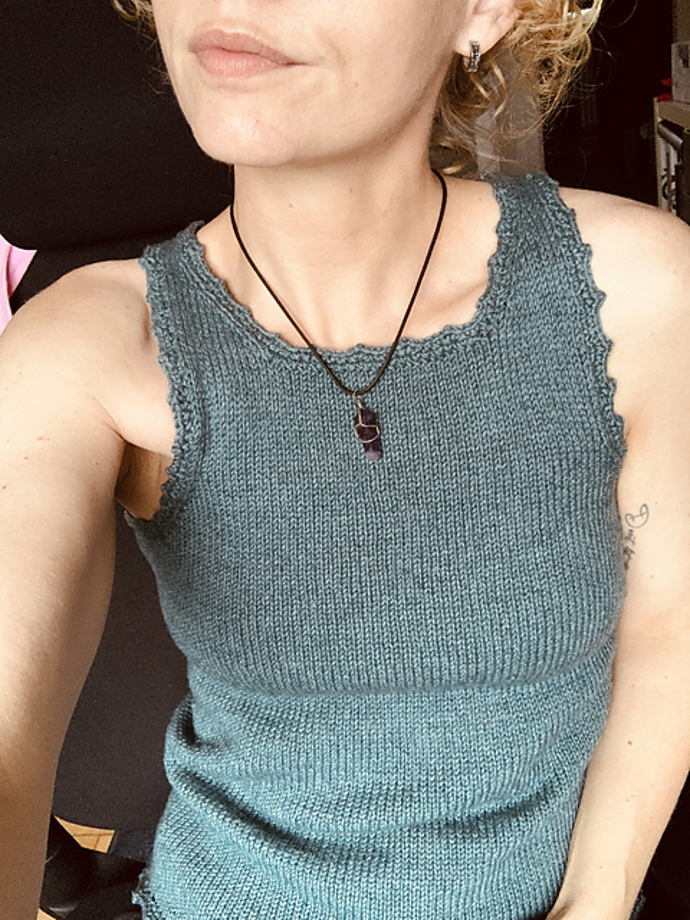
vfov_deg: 56.8
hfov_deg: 44.2
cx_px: 345
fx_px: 850
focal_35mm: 32
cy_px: 460
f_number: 2.2
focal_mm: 2.87
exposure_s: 1/60
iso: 250
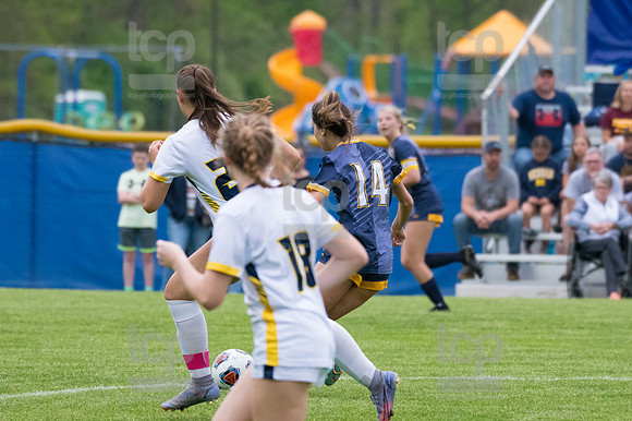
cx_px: 316
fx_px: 7632
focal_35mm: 435
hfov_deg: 4.7
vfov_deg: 3.2
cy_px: 210
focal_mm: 290
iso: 4000
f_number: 5.6
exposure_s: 1/1600
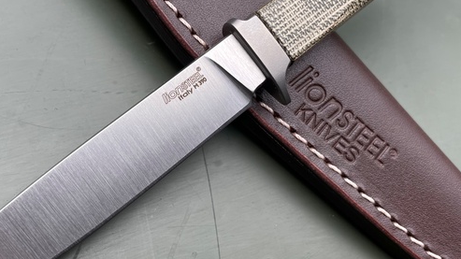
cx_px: 221
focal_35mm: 46
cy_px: 92
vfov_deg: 25.8
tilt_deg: -59.8
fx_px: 562
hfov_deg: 44.6
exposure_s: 1/310
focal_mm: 4.2
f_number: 1.6
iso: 32
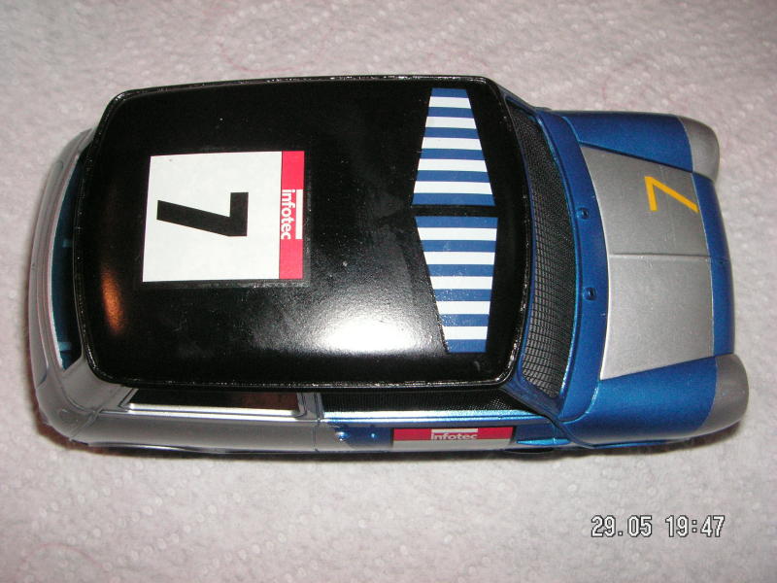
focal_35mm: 38
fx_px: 853
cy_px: 292
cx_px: 388
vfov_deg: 37.7
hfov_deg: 49.0
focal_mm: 6.3
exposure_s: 1/45
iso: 160
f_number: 6.6
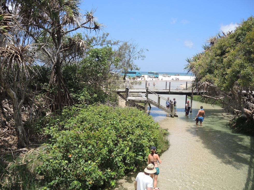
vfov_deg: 49.7
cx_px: 127
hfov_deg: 63.4
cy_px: 95
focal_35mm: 28
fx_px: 205
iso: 80
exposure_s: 1/1250
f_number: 2.5
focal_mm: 6
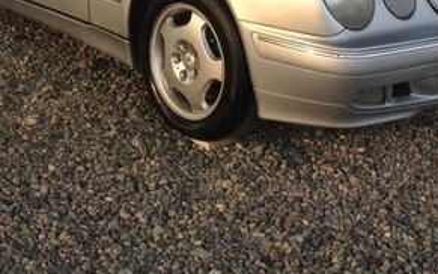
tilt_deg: -13.4
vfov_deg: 15.1
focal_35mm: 84
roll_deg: +0.6
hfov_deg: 24.6
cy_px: -40
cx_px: 208
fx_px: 1003
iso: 50
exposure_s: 1/310
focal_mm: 4.28
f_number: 2.4
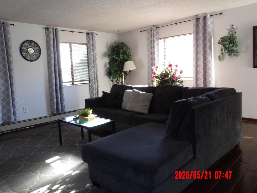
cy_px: 91
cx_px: 113
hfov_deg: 65.1
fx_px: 200
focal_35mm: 27
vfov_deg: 51.3
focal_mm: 4.3
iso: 148
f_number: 3.2
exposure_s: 1/33
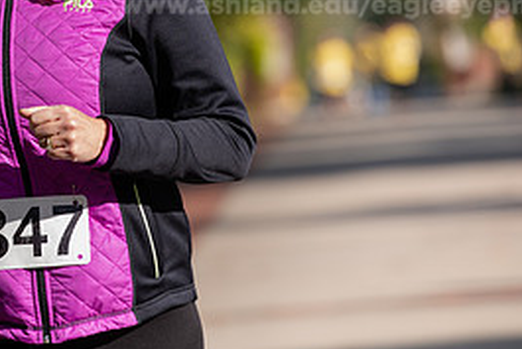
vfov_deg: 3.1
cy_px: 46
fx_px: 6340
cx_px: 32
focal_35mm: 437
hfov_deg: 4.7
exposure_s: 1/800
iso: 250
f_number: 4.5
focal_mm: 200
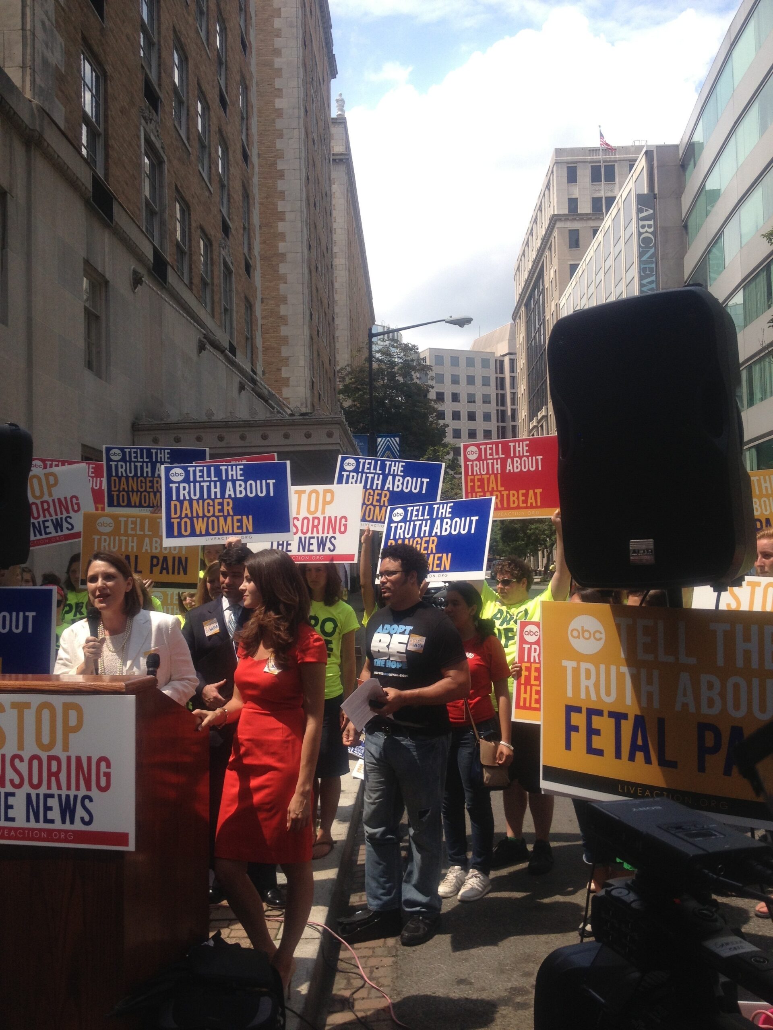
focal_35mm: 35
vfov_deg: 52.6
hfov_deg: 40.7
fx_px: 1042
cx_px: 386
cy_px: 515
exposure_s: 1/1004
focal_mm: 4.28
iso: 50
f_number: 2.4
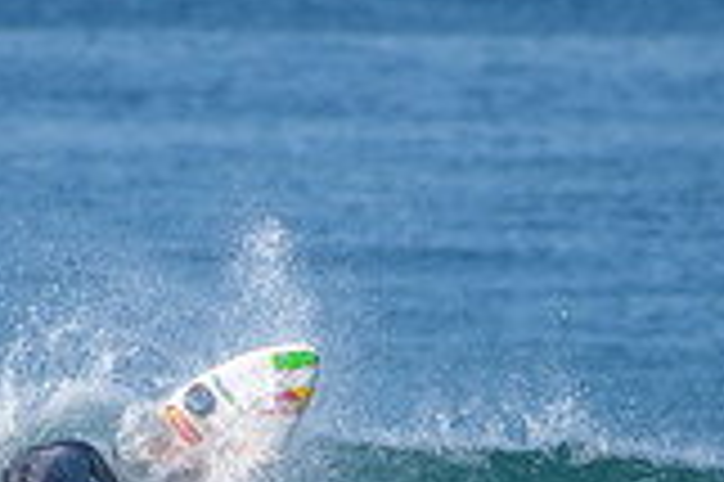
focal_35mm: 1803
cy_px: 732
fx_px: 36223
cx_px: 189
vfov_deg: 0.8
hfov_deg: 1.1
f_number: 5.6
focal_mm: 500
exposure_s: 1/2000
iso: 250
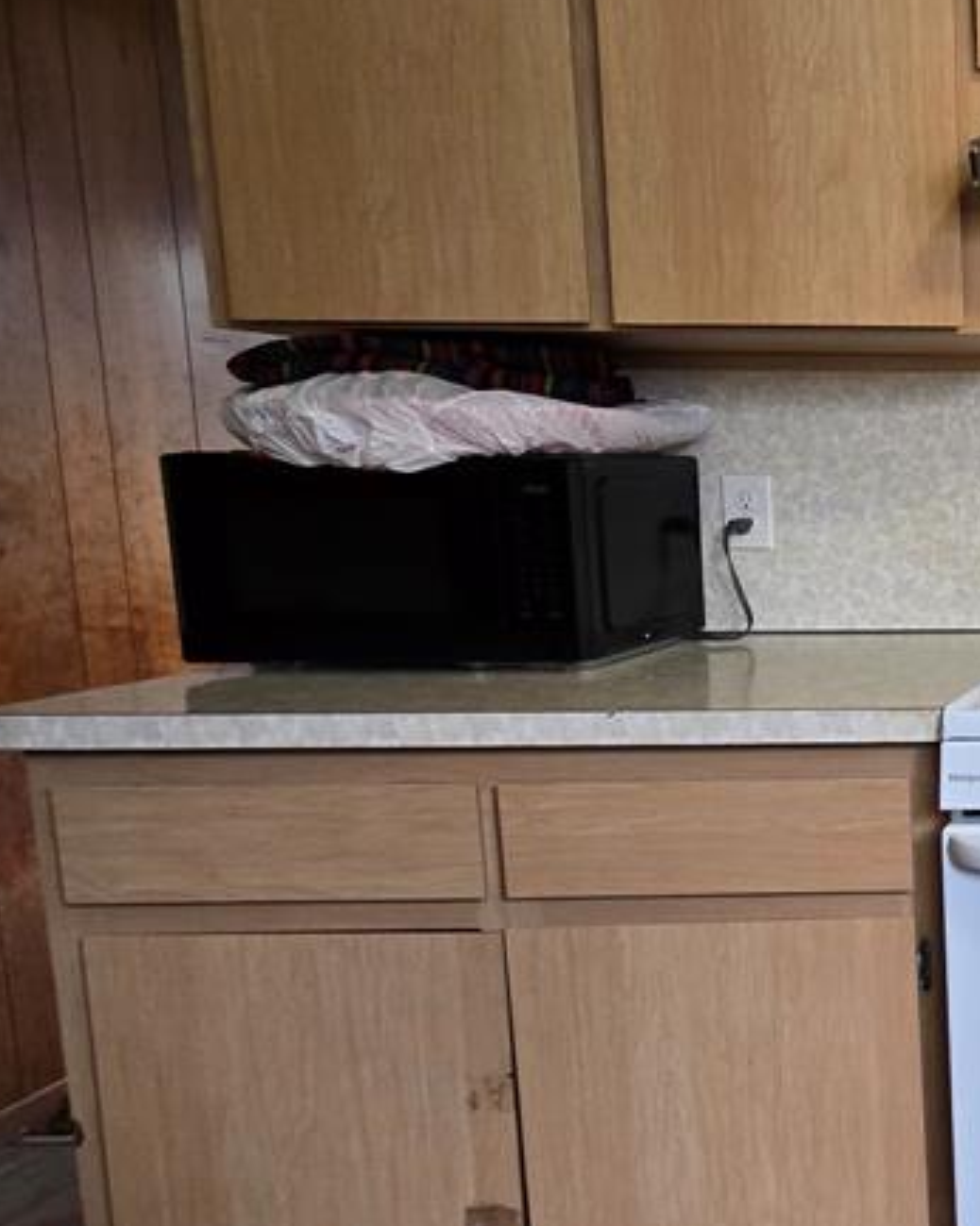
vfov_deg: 58.8
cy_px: 589
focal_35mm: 30
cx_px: 1360
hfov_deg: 32.1
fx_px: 1088
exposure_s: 1/60
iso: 160
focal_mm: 2.2
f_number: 2.2
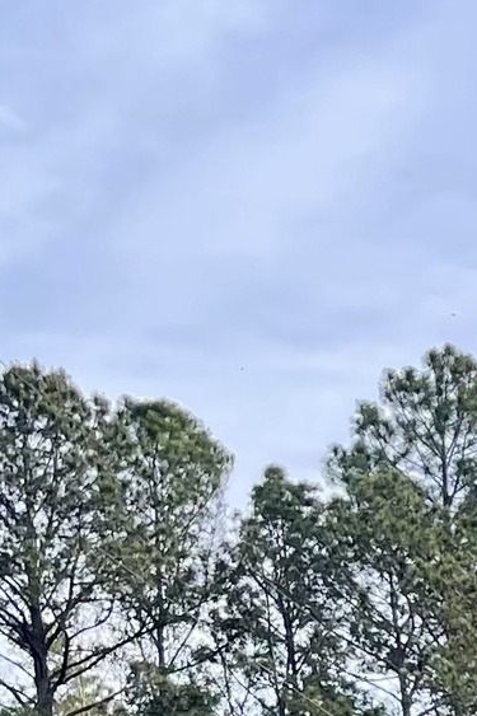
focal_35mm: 142
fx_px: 2824
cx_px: 1165
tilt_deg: -2.4
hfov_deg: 8.7
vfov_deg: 13.1
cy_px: 1291
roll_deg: +2.3
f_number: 1.6
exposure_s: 1/938
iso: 32
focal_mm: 5.1
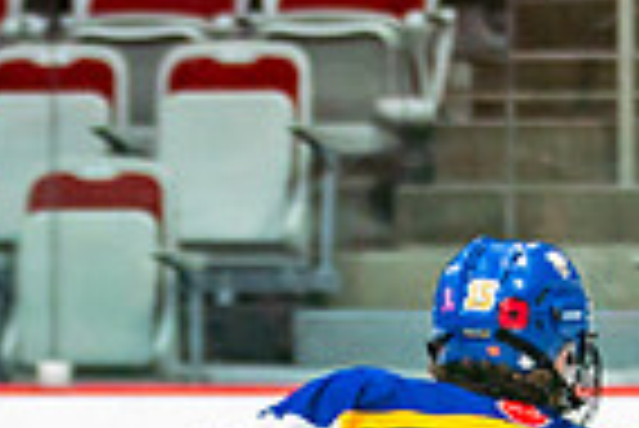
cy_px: 893
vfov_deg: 2.1
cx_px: 480
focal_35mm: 666
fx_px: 11833
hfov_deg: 3.1
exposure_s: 1/640
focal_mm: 102
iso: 400
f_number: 2.8
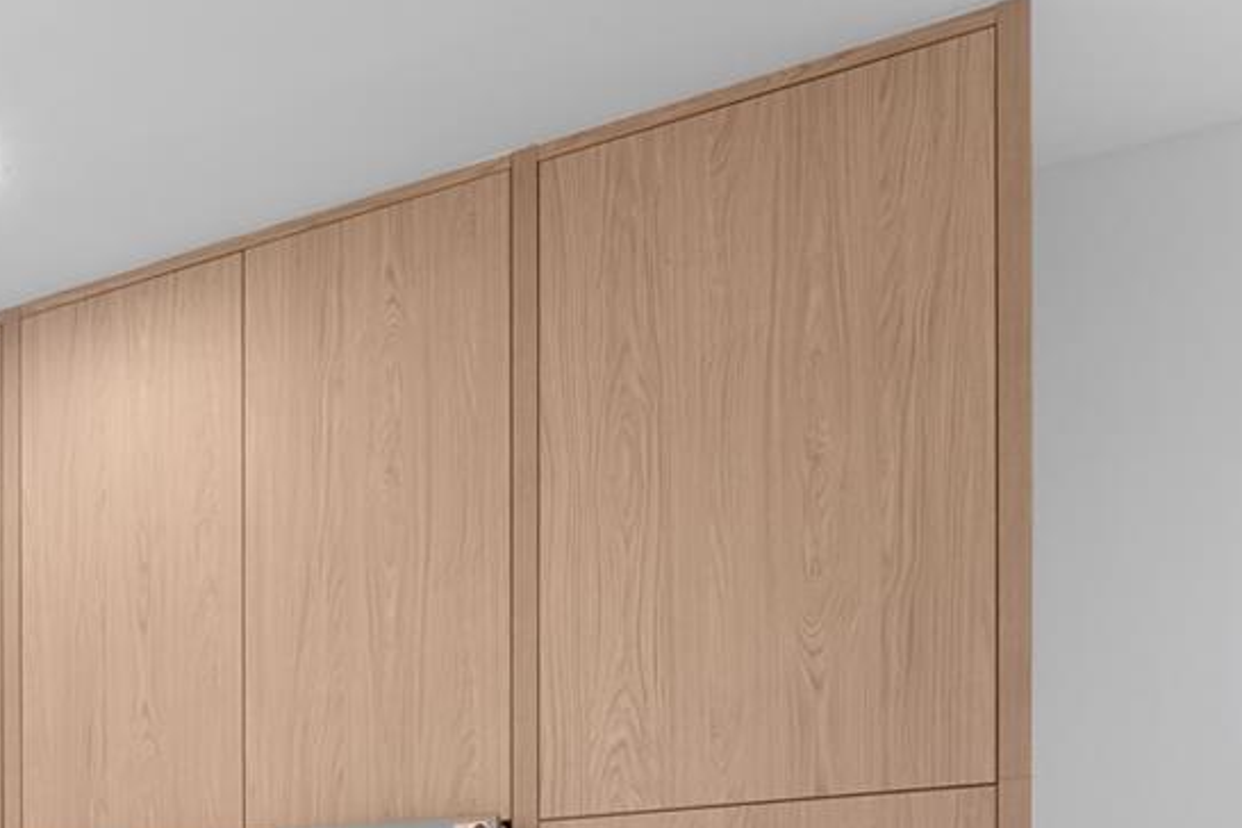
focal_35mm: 41
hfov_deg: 33.9
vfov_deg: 27.7
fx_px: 1414
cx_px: -380
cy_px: 1046
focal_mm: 14
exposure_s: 1/15
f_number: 11
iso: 250
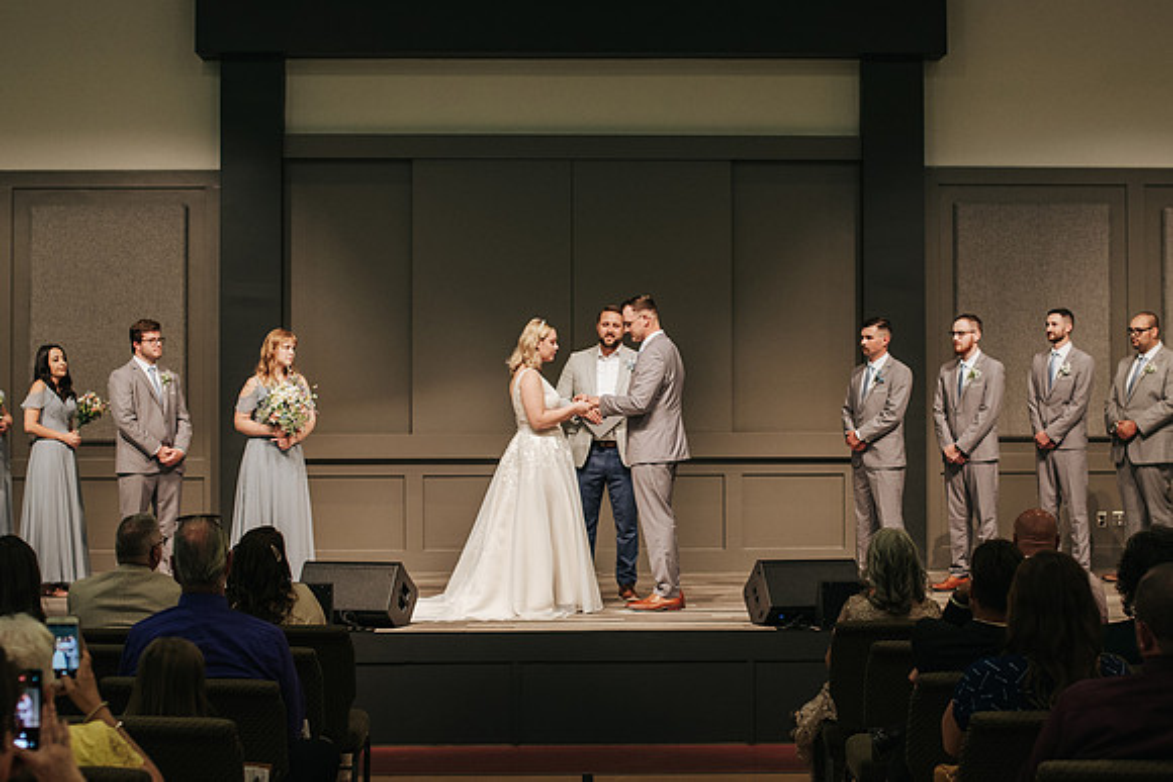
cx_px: 639
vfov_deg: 18.4
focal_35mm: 74
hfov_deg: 27.2
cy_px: 408
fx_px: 2422
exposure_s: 1/200
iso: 1000
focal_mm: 50
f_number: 3.2
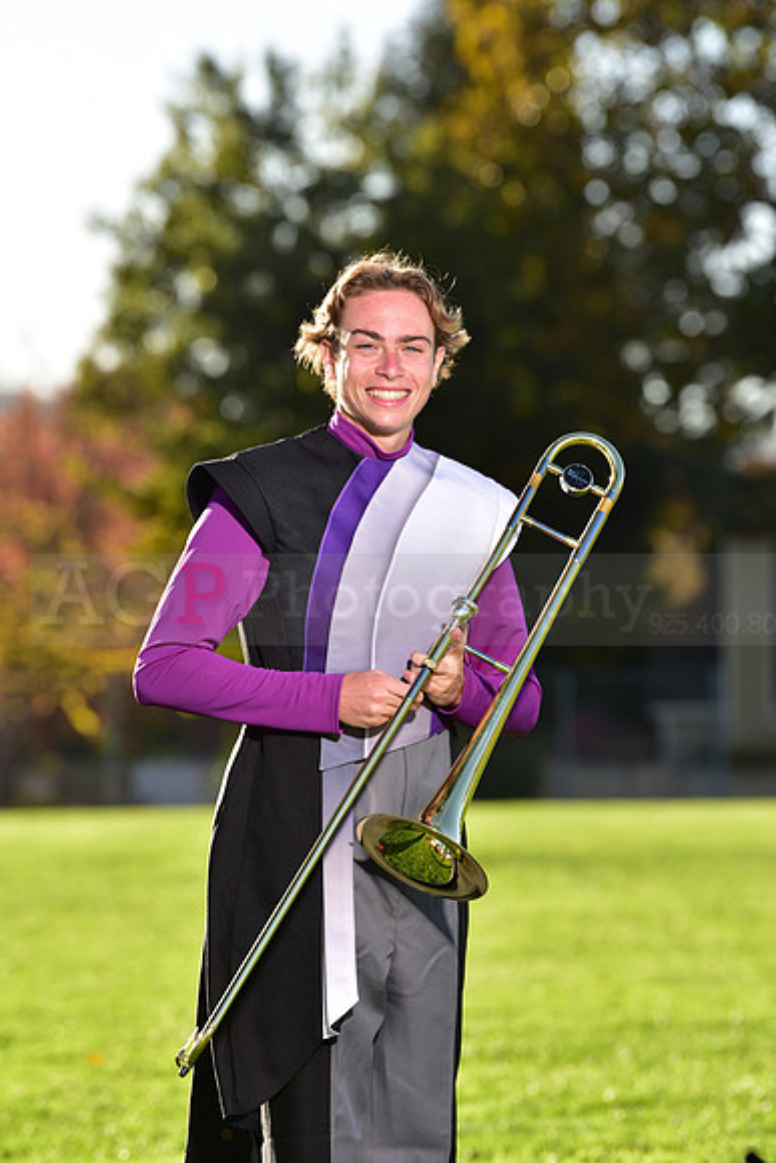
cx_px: 388
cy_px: 582
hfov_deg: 6.9
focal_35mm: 200
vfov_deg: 10.3
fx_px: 6462
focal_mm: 200
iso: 80
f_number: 5.6
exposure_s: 1/200
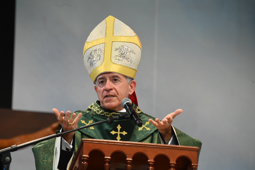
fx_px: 2762
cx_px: 128
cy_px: 85
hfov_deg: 5.3
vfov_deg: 3.5
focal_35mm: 390
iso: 4000
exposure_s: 1/160
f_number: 8
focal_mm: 390
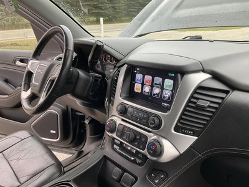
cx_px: 124
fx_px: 209
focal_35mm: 29
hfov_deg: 61.7
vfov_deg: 48.2
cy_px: 94
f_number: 1.8
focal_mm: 3
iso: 50
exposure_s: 1/122
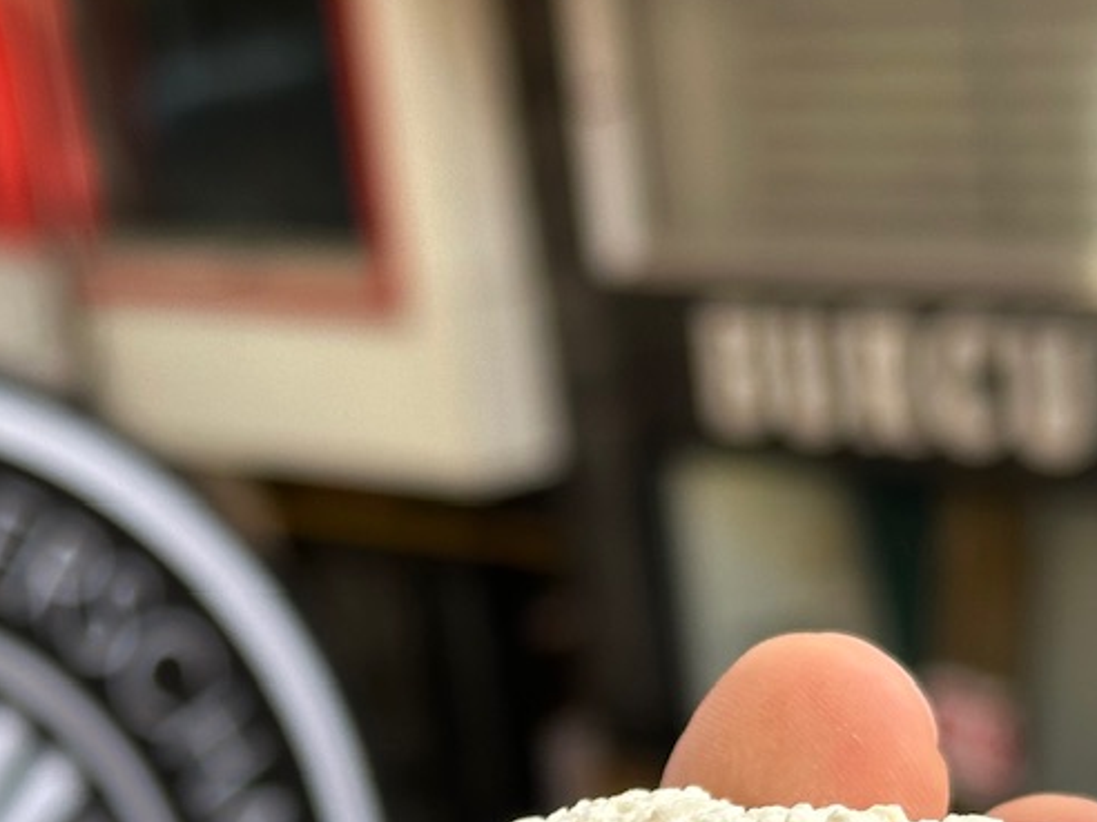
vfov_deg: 11.6
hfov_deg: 15.7
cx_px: 276
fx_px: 3961
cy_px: 1038
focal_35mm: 125
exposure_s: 1/594
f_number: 1.78
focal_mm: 6.86
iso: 64
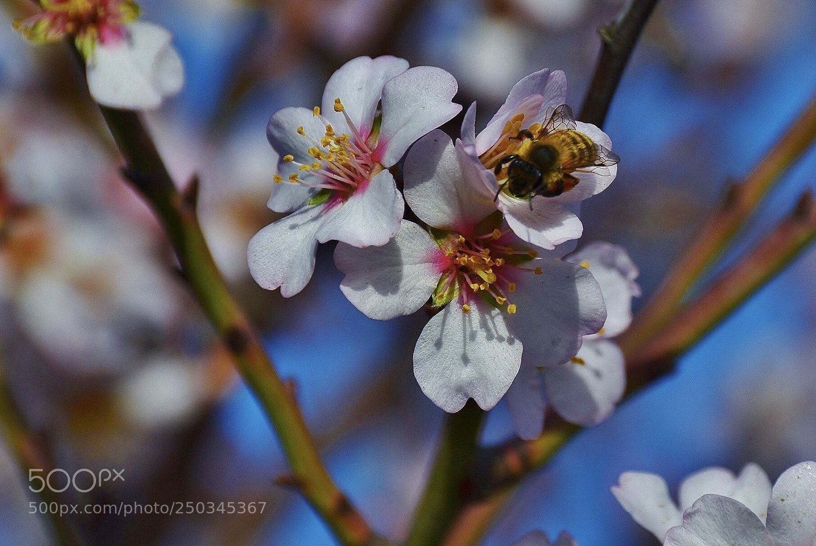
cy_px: 272
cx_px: 410
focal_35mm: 319
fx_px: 7236
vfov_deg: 4.3
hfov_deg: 6.5
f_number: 6.3
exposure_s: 1/2500
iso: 200
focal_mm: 210
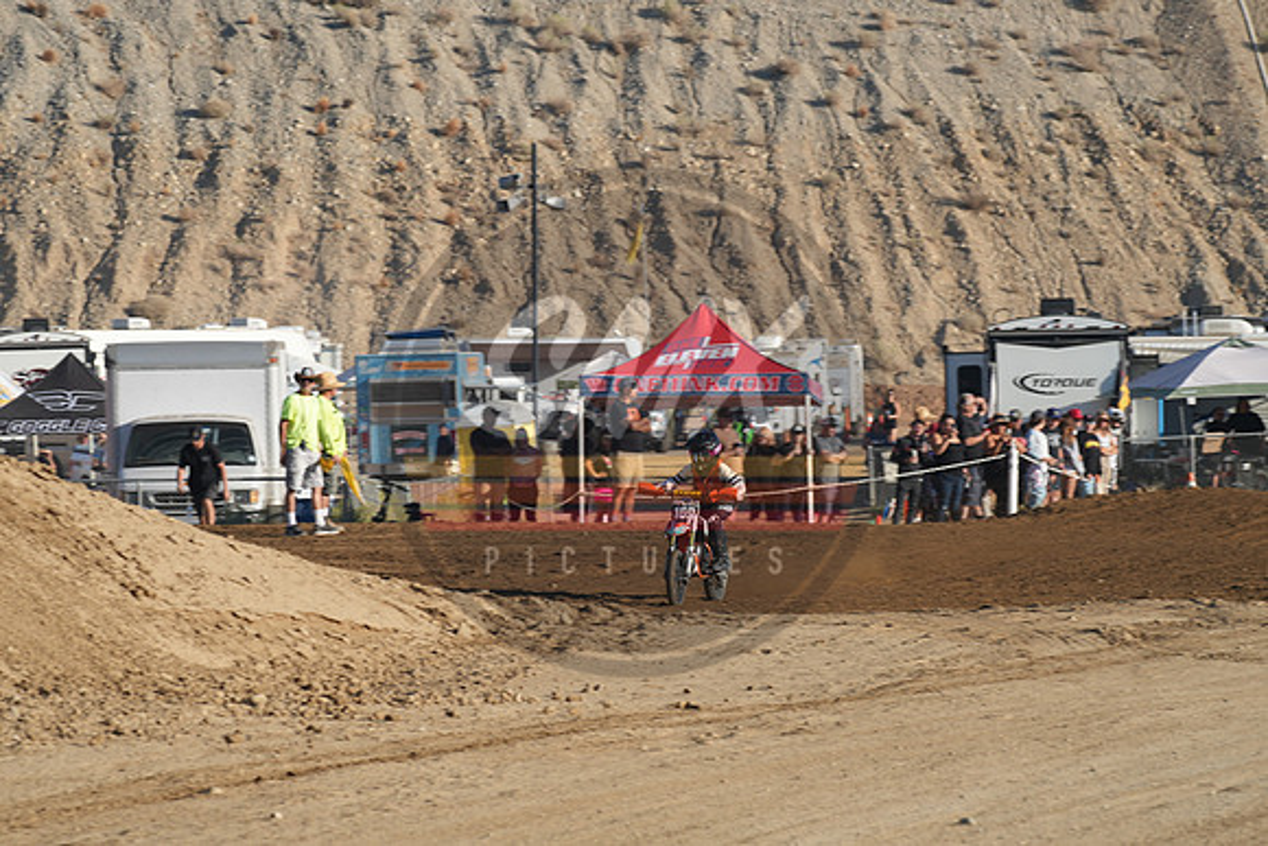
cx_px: 634
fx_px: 6095
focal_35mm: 173
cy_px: 423
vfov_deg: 7.9
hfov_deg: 11.9
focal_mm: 173
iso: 200
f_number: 11
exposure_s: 1/250
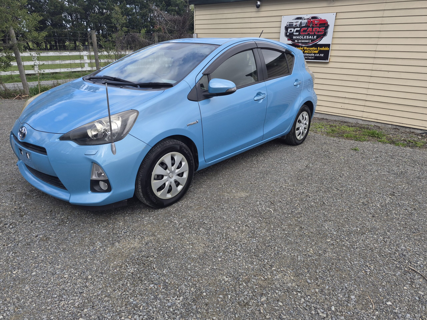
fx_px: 284
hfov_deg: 73.9
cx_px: 214
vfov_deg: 58.9
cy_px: 160
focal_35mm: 23
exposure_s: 1/2036
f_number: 1.8
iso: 80
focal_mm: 5.4
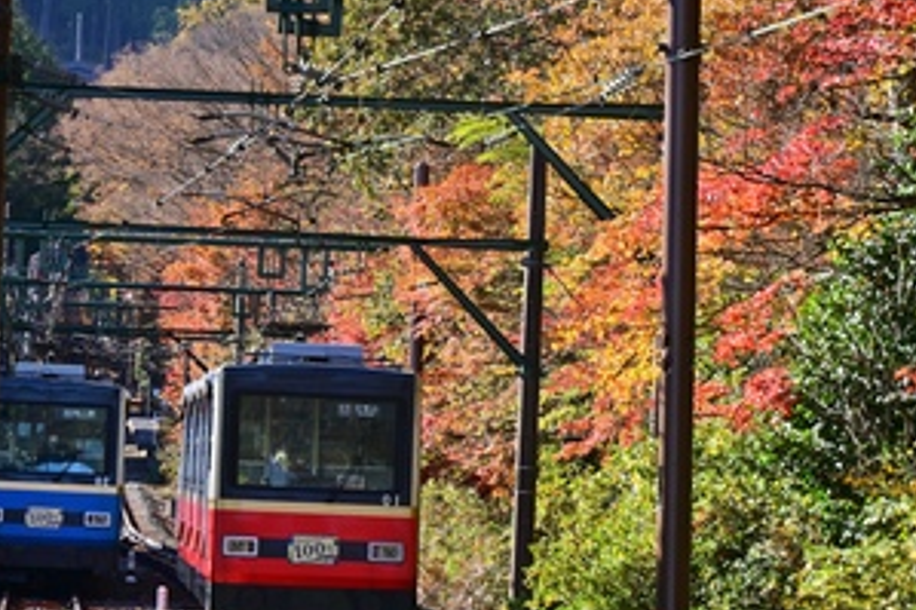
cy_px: 391
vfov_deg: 5.1
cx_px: 527
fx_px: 6815
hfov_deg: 7.7
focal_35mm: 268
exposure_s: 1/500
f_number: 10
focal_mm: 200
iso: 400
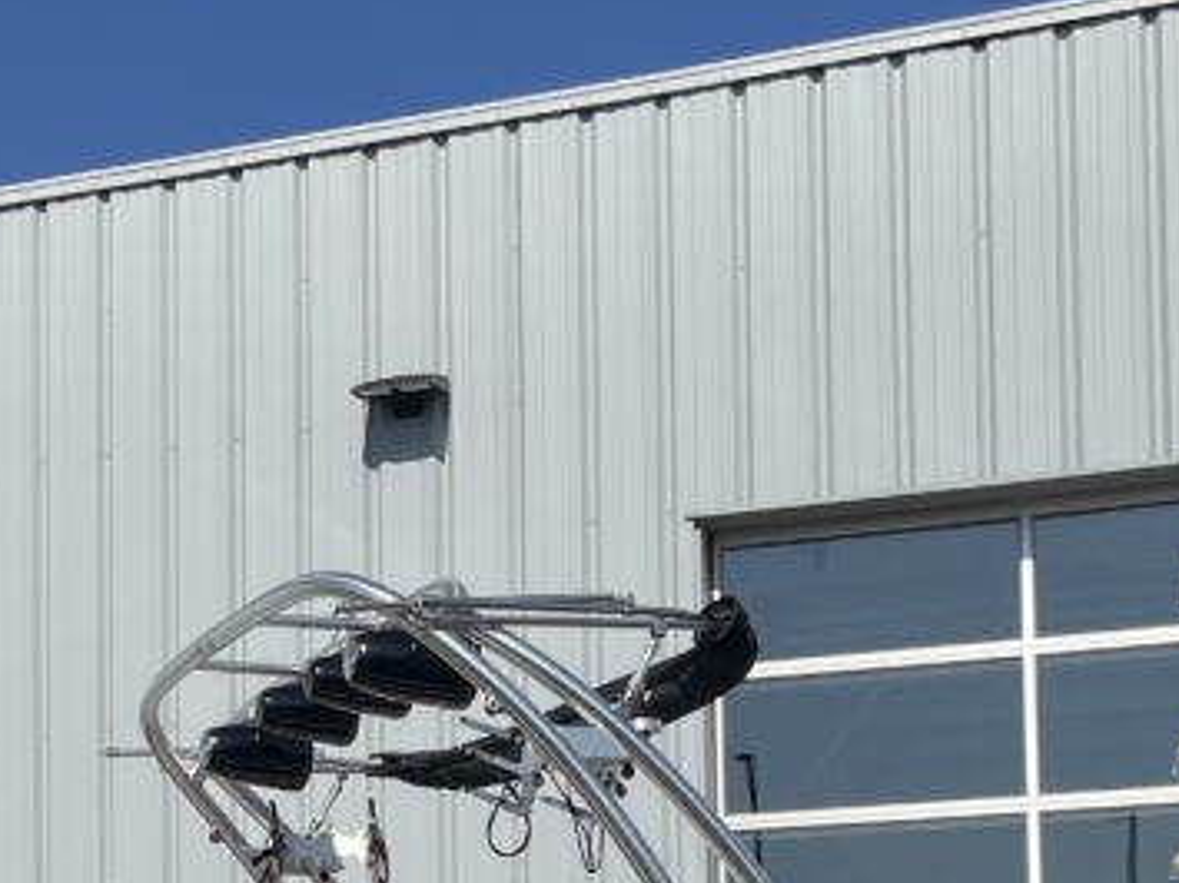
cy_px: 1076
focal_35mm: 75
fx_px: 2554
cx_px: 106
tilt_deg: +2.0
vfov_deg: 18.5
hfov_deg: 25.2
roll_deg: +0.5
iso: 50
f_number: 1.6
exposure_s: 1/5848
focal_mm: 5.1
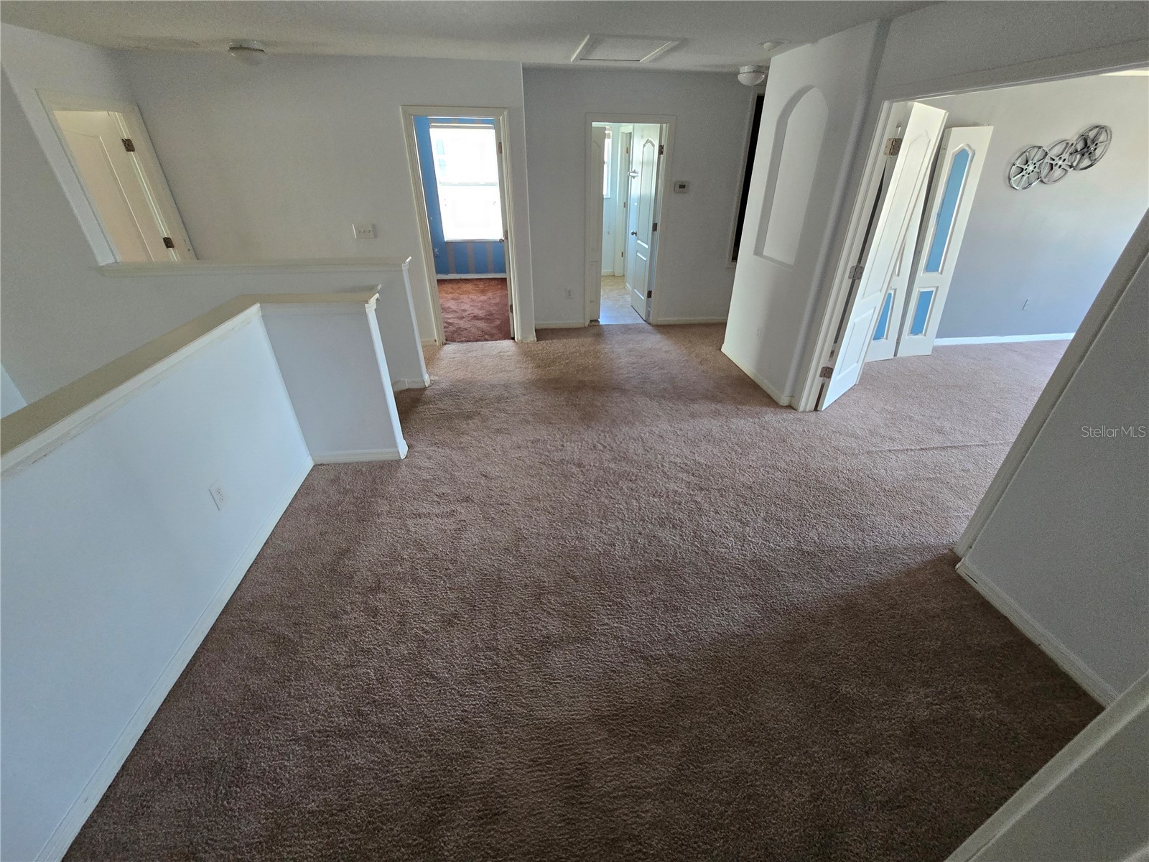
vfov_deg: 89.9
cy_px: 431
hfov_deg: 106.2
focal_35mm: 13
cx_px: 574
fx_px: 432
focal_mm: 2.2
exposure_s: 1/60
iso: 400
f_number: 2.2
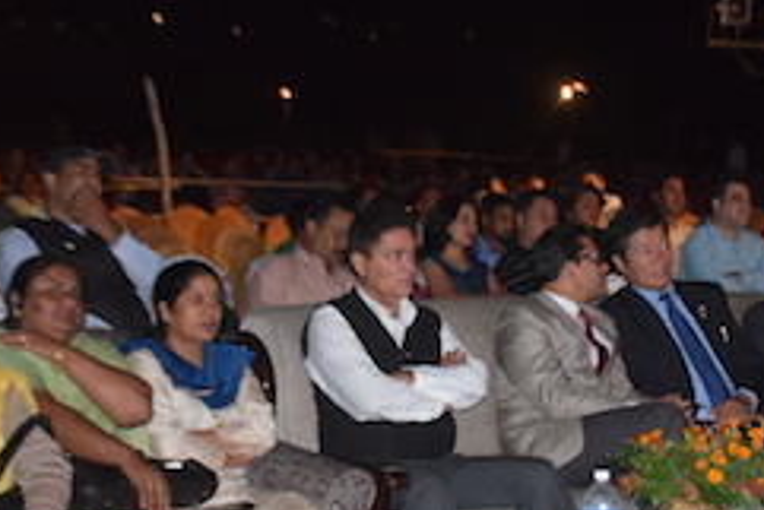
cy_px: 299
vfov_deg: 15.4
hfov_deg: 22.7
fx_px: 1890
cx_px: 567
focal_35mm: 89
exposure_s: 1/60
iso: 3200
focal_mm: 26
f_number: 3.8
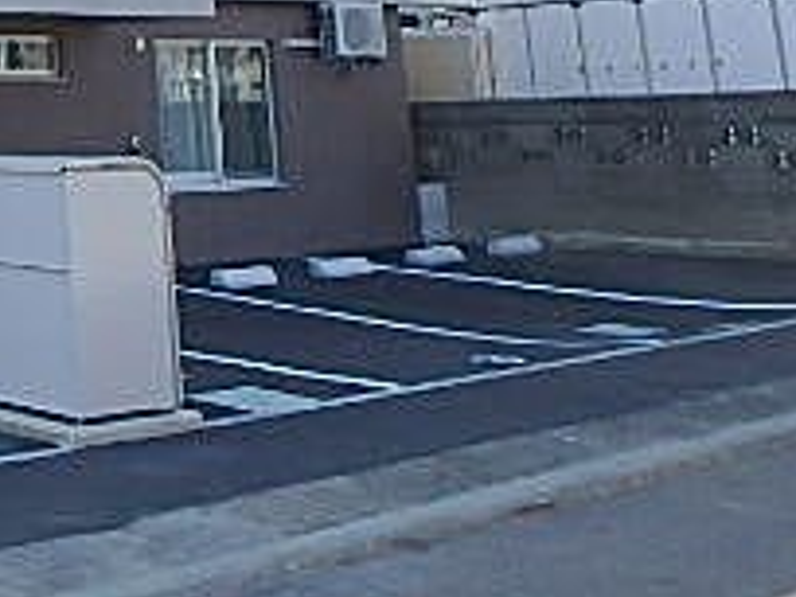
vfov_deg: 19.6
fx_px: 1518
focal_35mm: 66
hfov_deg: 25.1
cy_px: -273
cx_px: -258
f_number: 3.5
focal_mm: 3.7
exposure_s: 1/400
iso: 125
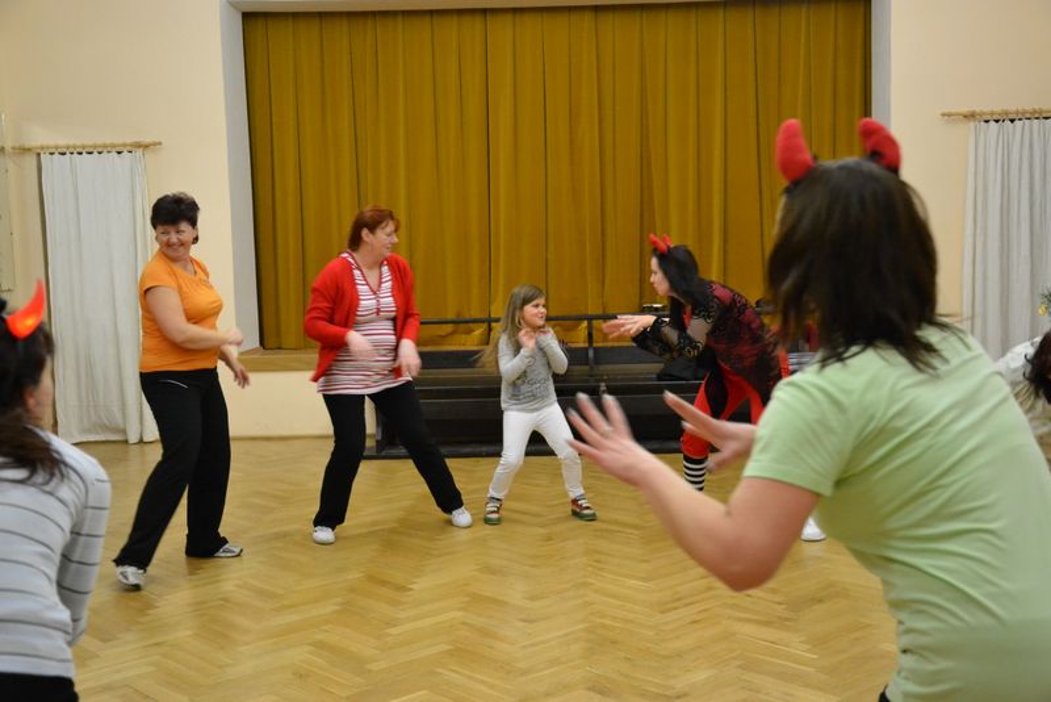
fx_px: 1227
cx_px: 526
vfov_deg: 31.9
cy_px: 351
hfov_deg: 46.4
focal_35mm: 42
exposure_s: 1/80
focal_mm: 28
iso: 3200
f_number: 4
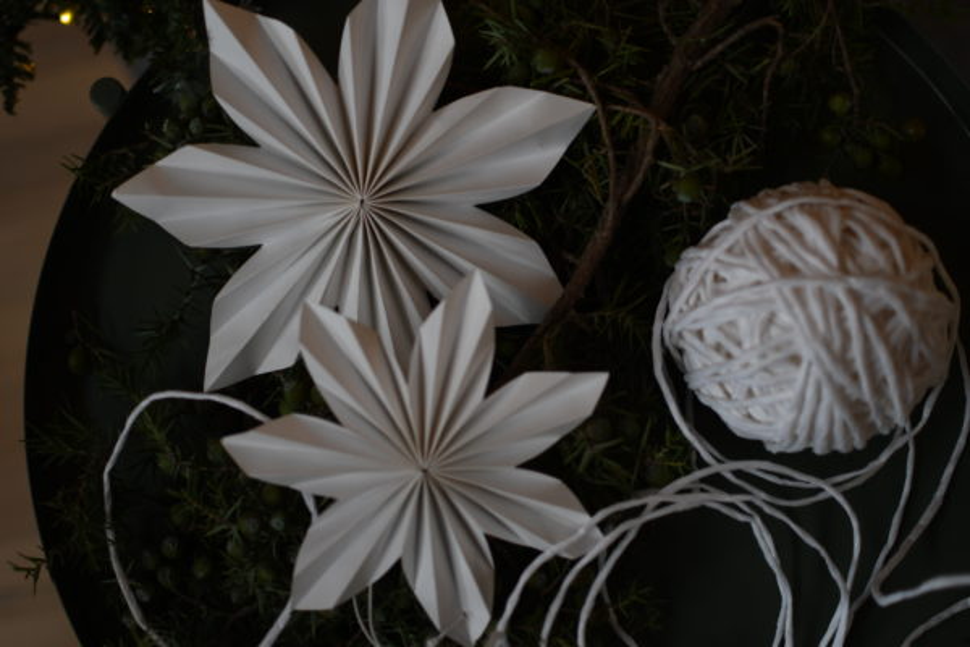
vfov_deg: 26.0
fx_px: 1401
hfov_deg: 38.2
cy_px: 324
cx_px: 485
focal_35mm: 52
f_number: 1.8
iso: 400
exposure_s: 1/200
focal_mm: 35
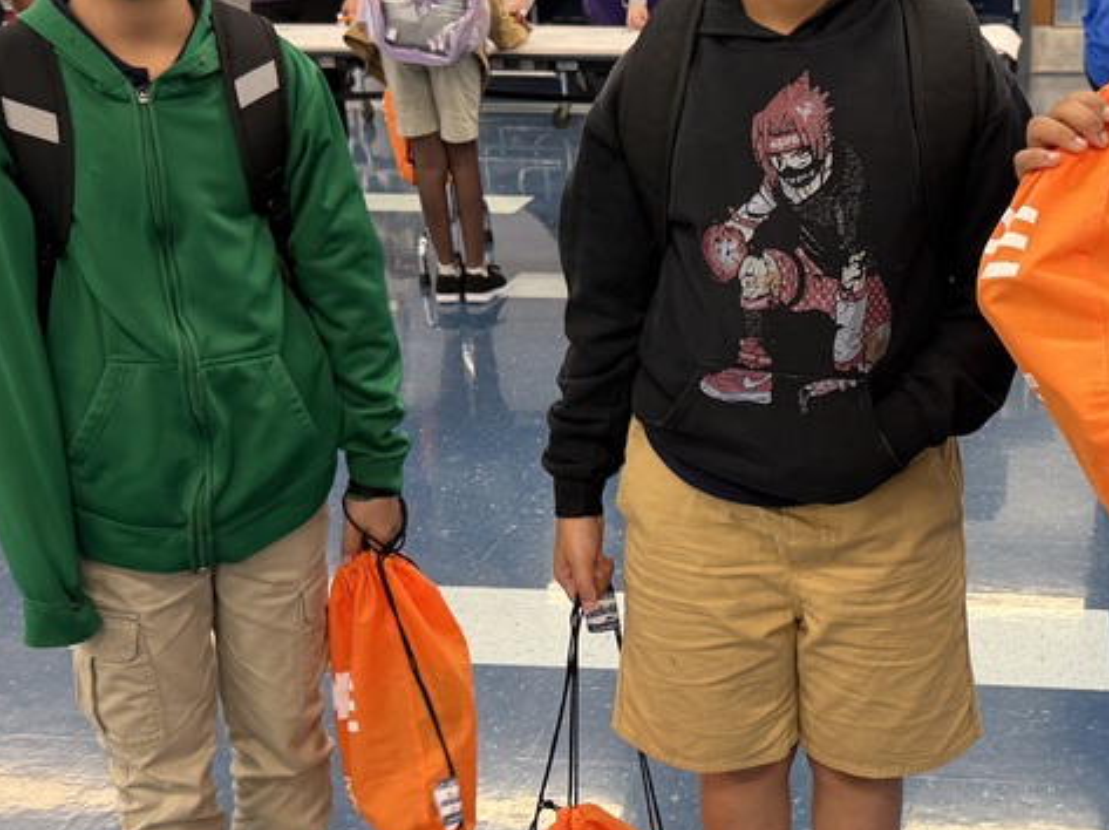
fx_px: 1665
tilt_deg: -19.6
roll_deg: +1.0
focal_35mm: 52
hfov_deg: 36.1
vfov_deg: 28.0
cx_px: 816
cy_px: 429
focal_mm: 6.76
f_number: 1.78
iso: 200
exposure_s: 1/60
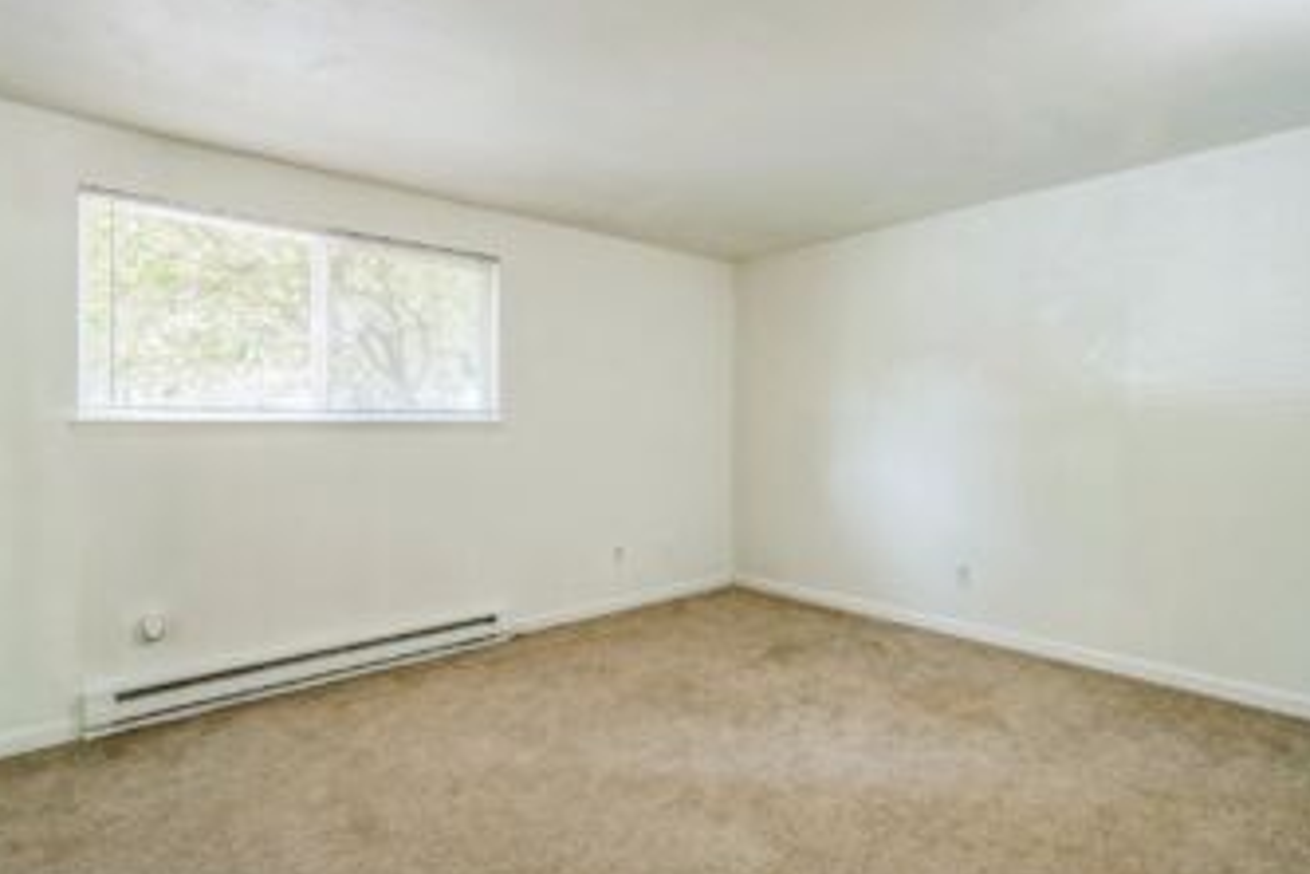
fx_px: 677
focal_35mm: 19
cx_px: 610
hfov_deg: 88.0
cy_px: 443
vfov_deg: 65.7
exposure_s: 1/1.25
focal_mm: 15.5
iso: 320
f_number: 8
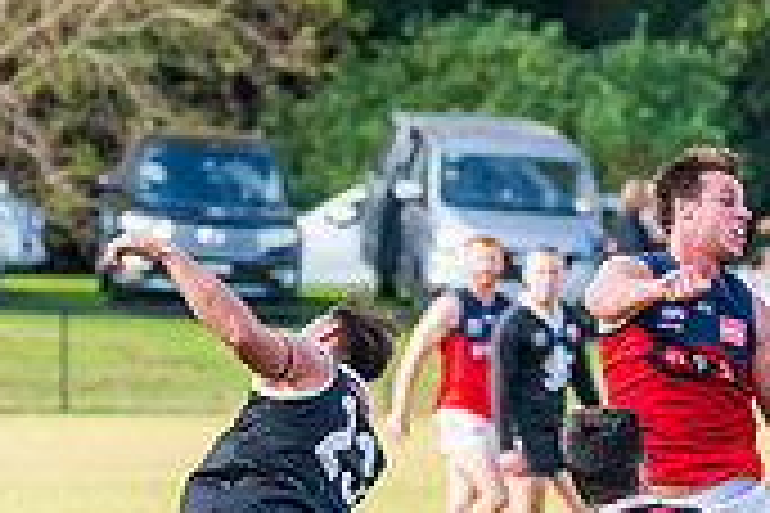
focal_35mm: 711
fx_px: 15206
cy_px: 470
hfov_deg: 2.9
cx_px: 639
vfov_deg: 1.9
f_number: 6.3
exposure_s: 1/1250
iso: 800
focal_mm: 190
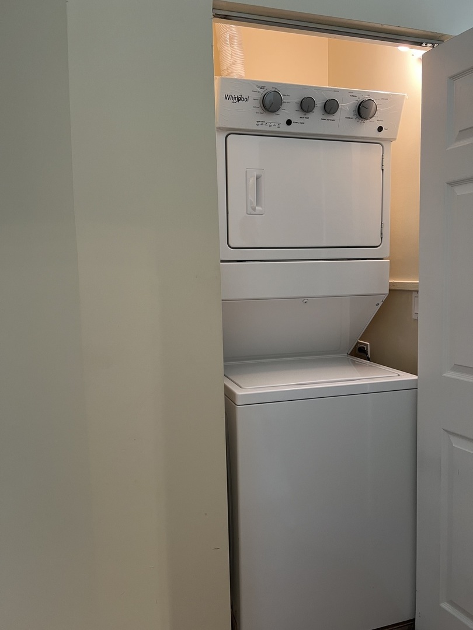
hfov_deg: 53.1
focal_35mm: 26
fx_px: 474
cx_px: 236
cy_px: 315
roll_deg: +1.7
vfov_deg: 67.3
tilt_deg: -6.7
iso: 125
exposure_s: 1/60
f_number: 1.5
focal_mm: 5.7
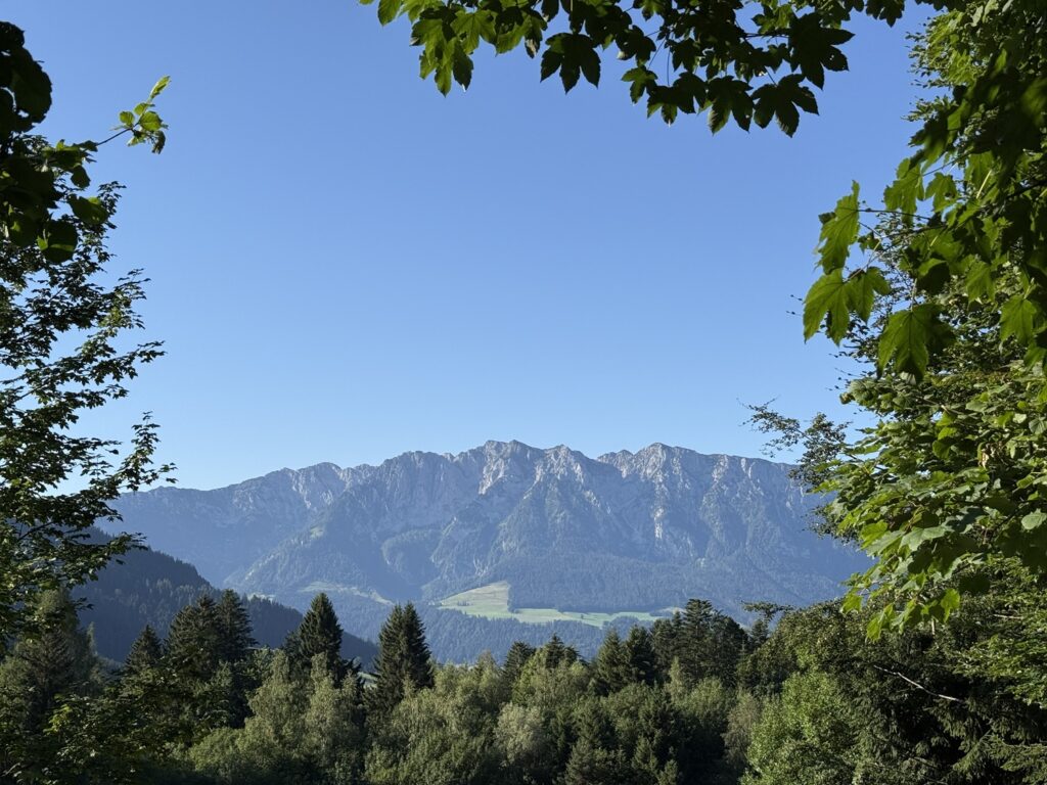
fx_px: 1452
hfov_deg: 39.7
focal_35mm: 48
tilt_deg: +9.4
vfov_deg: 30.3
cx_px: 524
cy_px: 392
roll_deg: +0.3
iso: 64
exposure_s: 1/4329
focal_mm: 6.76
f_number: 1.78
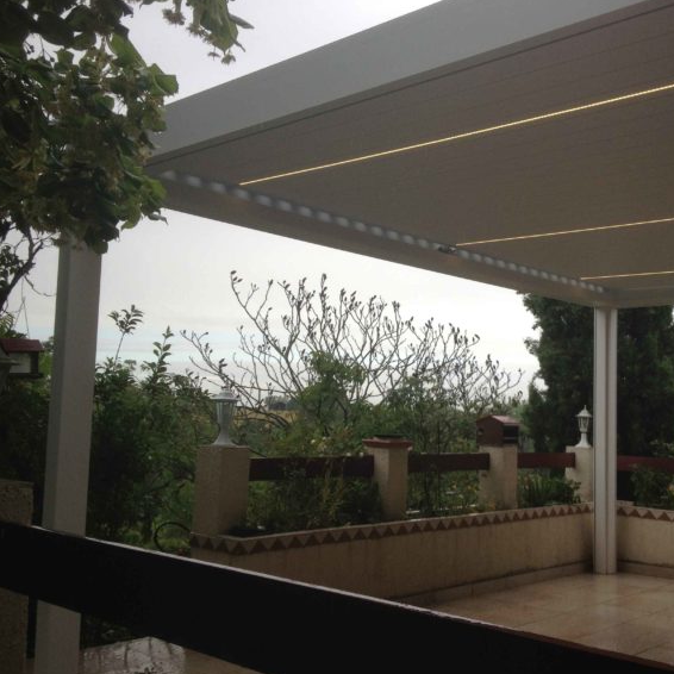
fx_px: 925
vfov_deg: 40.0
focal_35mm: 42
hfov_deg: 39.6
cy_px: 338
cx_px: 438
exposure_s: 1/305
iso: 50
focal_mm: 4.28
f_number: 2.4
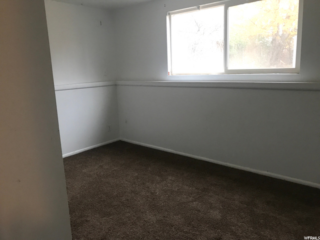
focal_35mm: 28
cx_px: 160
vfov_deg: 49.7
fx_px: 259
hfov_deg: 63.4
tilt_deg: -10.7
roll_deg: +2.2
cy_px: 120
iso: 64
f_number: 1.8
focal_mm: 3.99
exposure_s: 1/15
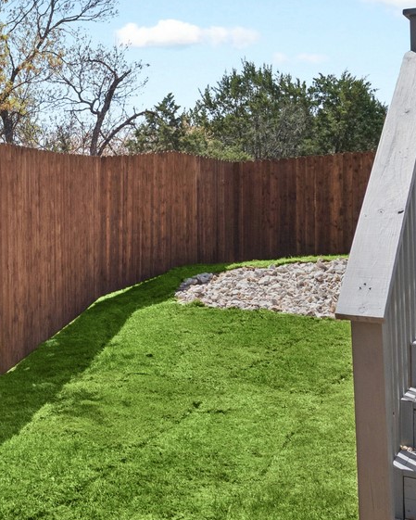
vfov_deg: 38.3
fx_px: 739
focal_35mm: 48
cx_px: -59
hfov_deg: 28.2
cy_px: 166
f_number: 8
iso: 400
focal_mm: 14
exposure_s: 1/1000
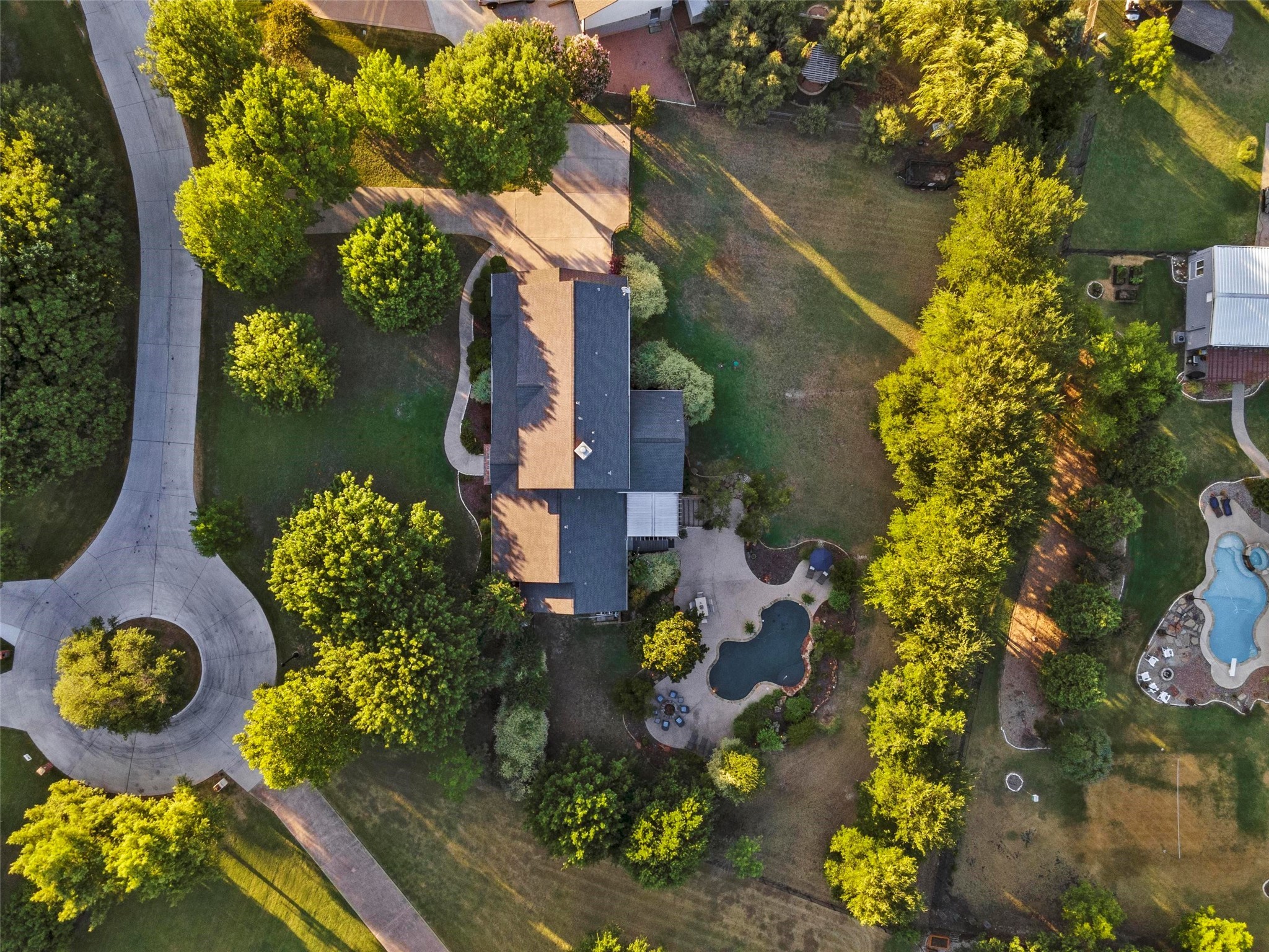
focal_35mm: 24
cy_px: 476
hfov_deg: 71.6
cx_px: 634
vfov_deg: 56.8
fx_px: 880
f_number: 2.8
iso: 510
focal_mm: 4.5
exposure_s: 1/13
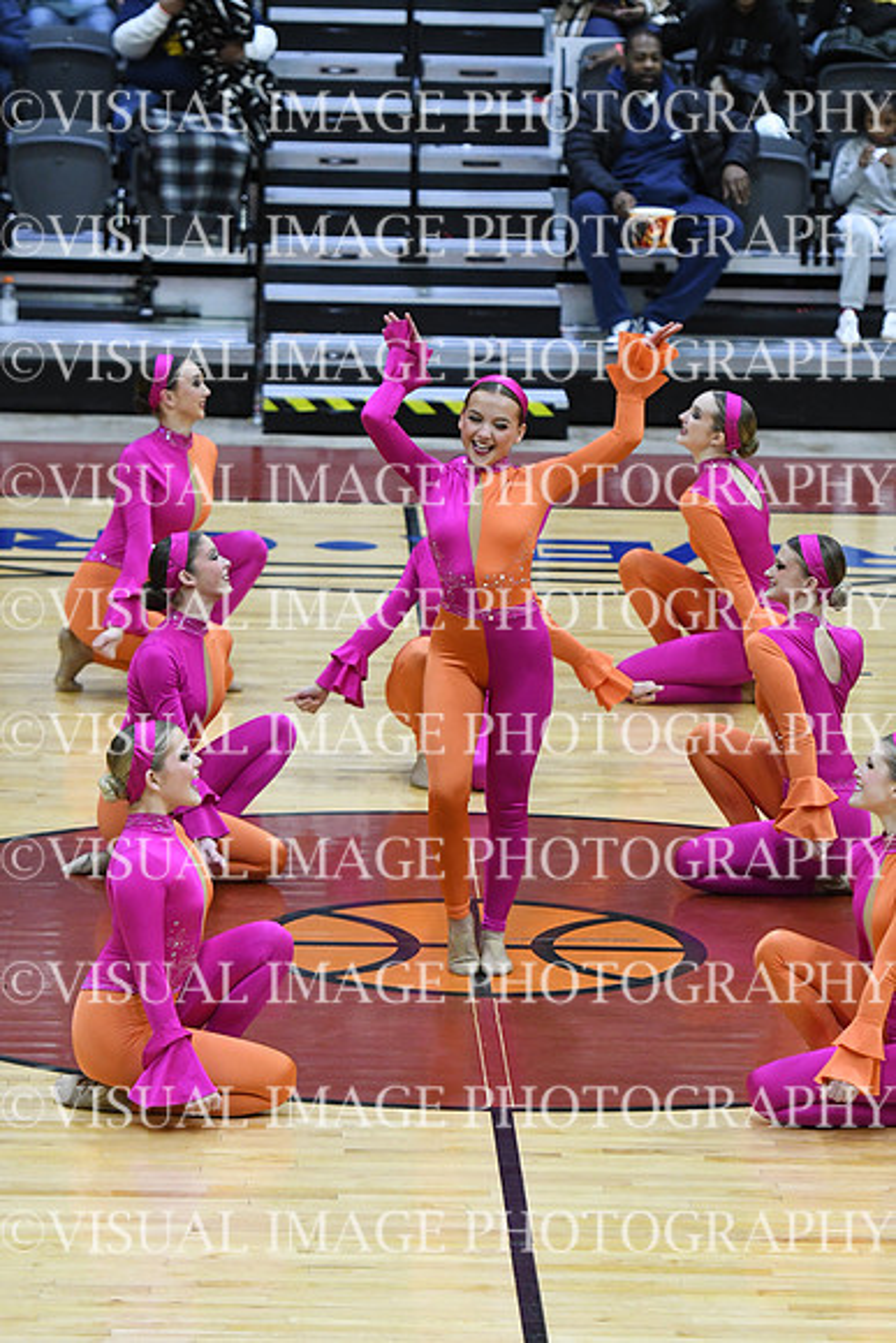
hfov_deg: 7.5
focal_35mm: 183
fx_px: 6827
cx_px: 448
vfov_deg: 11.2
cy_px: 672
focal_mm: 122
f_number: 2.8
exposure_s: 1/400
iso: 3200
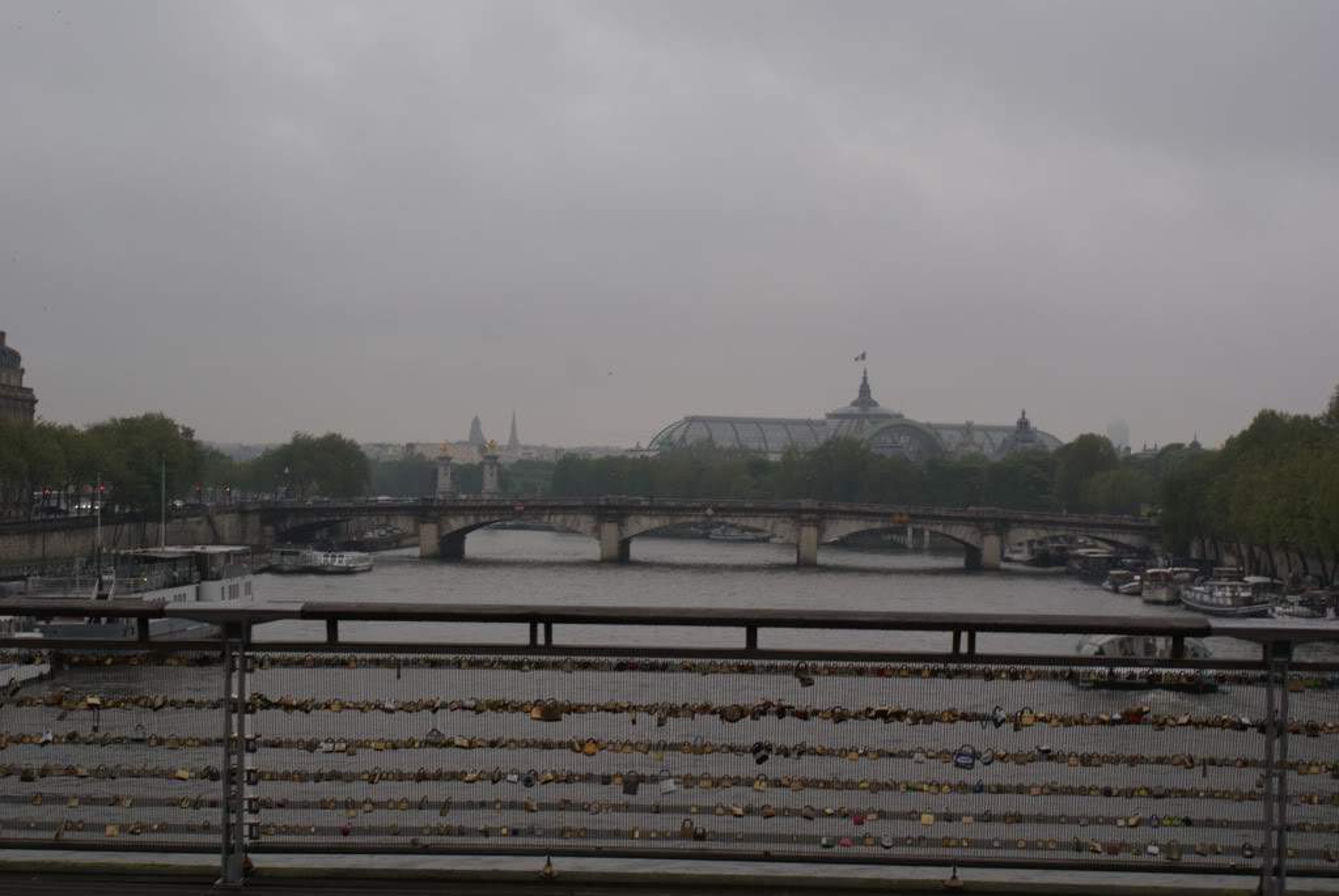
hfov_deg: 33.4
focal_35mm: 60
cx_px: 670
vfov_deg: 22.7
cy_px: 448
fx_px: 2235
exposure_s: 1/80
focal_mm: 40
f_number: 6.3
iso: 100
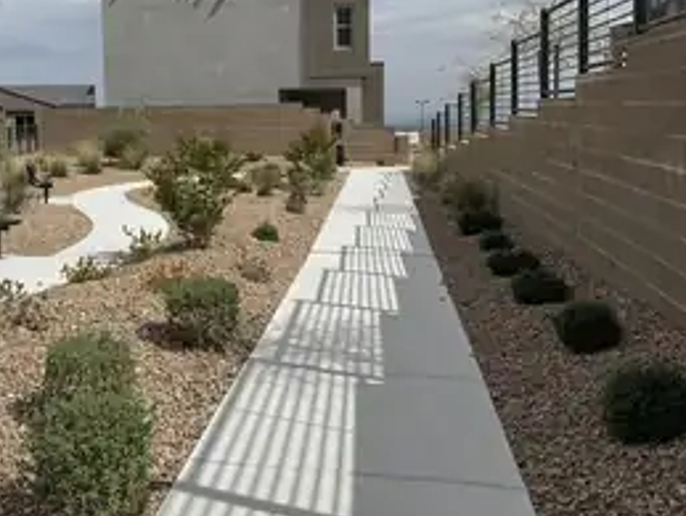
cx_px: 225
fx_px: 734
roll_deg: +0.9
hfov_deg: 49.2
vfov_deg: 37.9
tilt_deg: -2.7
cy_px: 135
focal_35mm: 37
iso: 80
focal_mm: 6.76
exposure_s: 1/6410
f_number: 1.78
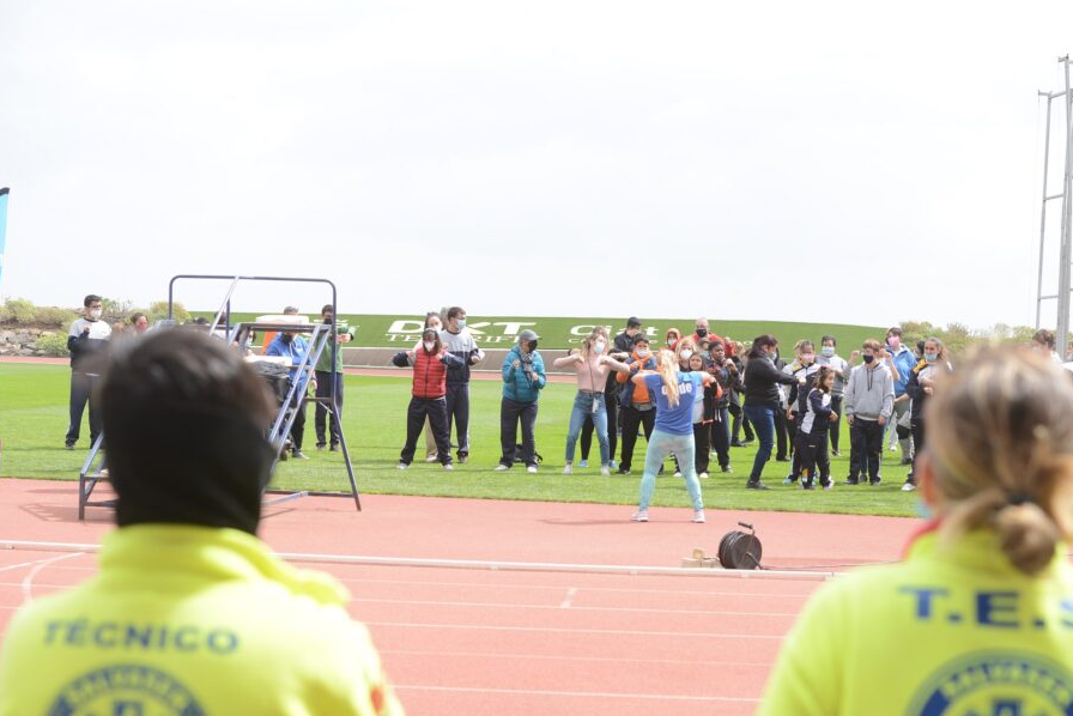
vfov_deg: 17.1
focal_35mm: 80
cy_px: 397
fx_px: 2385
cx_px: 611
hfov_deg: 25.3
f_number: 5.6
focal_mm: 70
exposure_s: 1/640
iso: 320
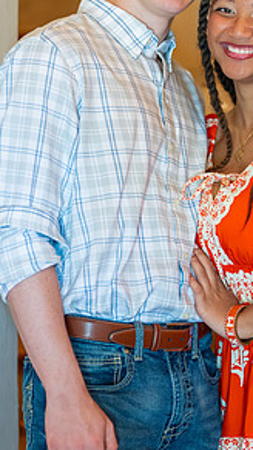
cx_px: 212
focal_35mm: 131
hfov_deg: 9.2
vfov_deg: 16.3
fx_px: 1564
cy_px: 136
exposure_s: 1/400
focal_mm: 50
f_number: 1.2
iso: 640
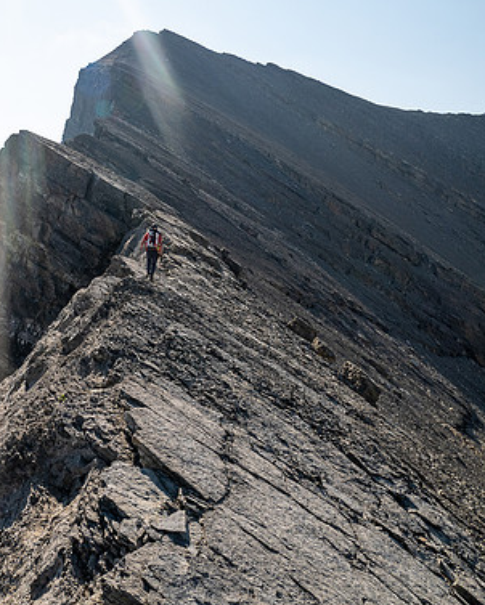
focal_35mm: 36
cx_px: 161
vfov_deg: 50.2
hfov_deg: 40.7
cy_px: 269
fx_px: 645
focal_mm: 12
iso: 200
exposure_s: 1/200
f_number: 8
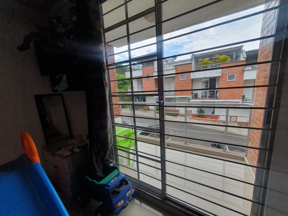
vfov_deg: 89.9
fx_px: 108
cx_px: 144
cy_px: 108
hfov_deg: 106.2
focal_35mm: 13
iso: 50
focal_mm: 1.8
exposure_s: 1/552
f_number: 2.2
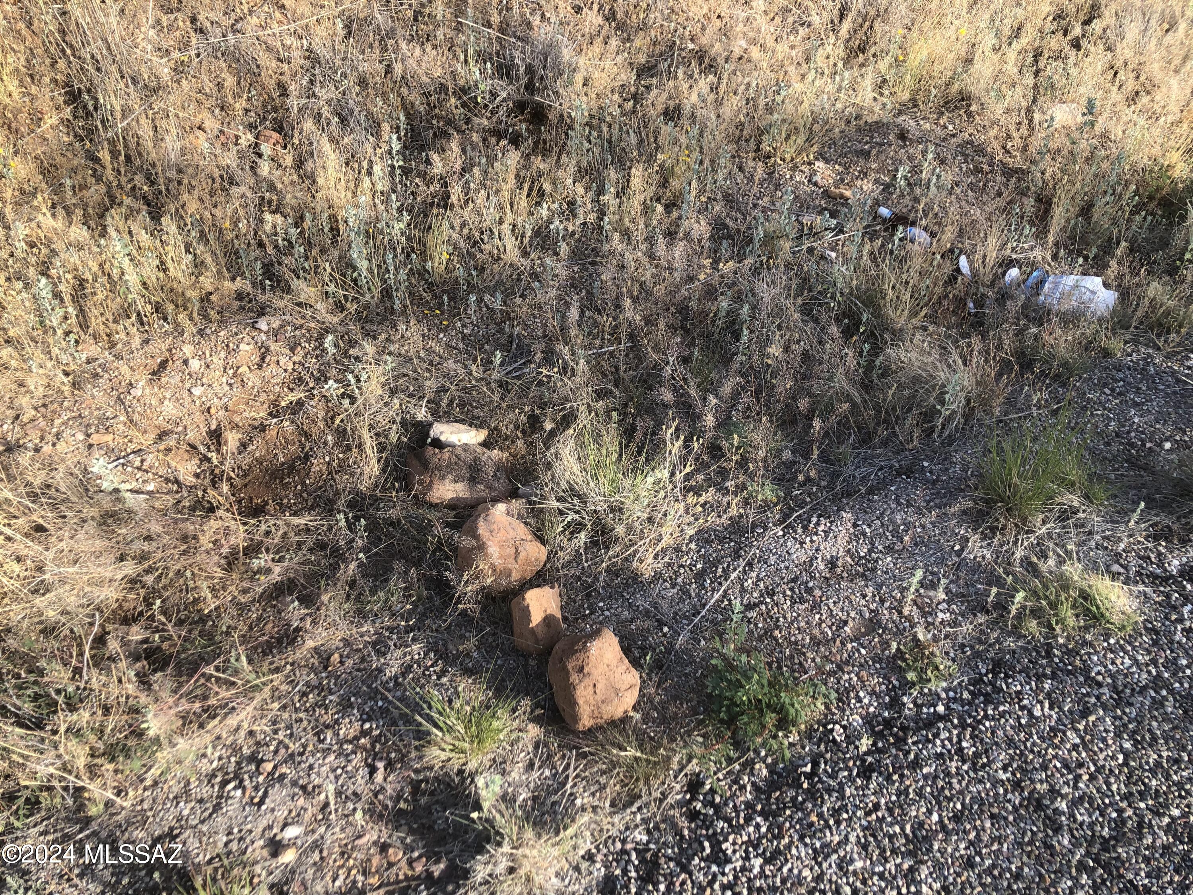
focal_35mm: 28
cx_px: 596
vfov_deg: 49.7
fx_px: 965
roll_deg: +0.6
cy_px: 448
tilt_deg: -38.9
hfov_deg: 63.4
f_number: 1.8
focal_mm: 3.99
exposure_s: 1/458
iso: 20
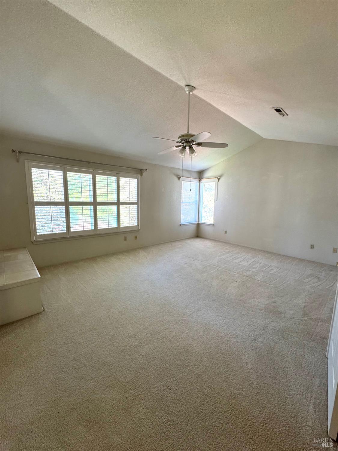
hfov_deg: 85.7
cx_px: 169
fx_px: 182
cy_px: 226
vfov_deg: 102.1
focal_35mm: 14
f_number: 2.2
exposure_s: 1/120
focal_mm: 2.22
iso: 320
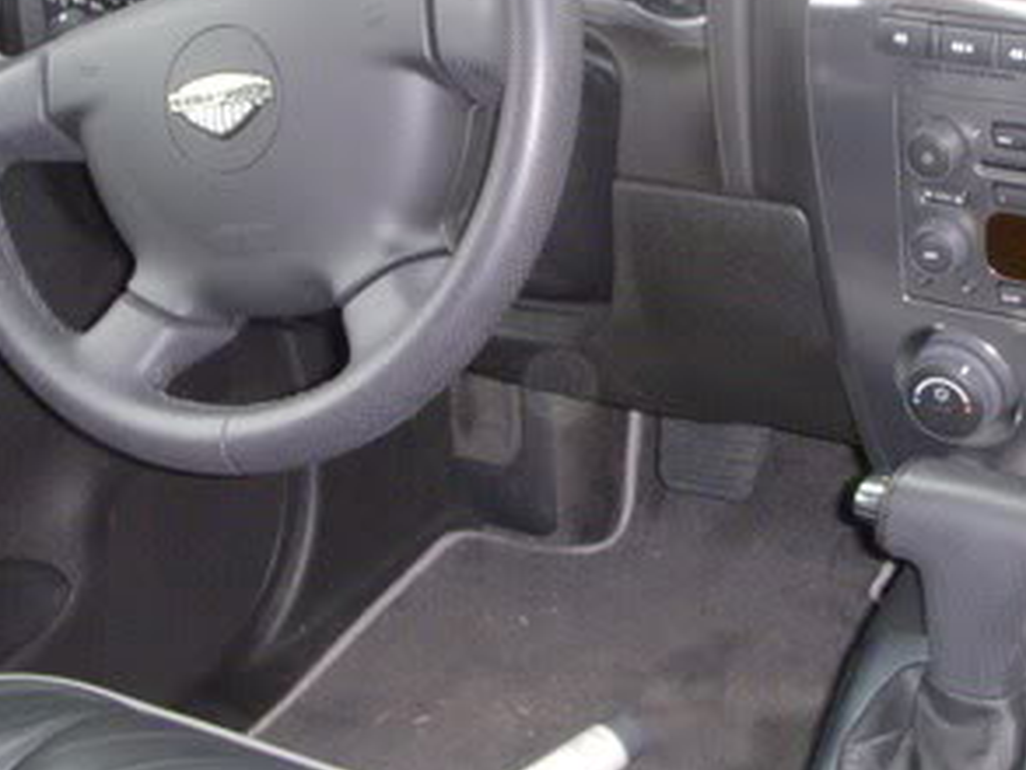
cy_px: 280
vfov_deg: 17.8
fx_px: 2461
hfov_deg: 23.5
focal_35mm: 83
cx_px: 669
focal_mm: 6.3
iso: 400
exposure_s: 1/80
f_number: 3.3
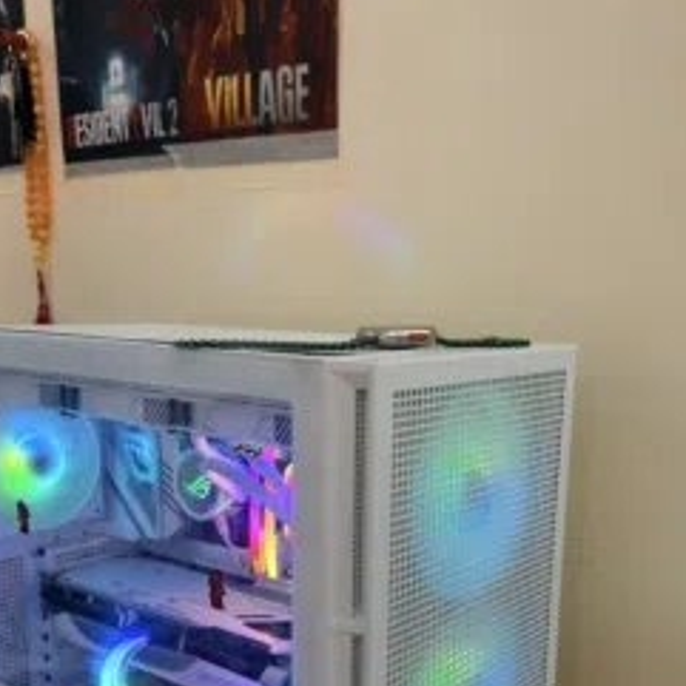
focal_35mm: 41
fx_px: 919
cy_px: 512
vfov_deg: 39.8
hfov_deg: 40.9
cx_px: 350
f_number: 1.78
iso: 200
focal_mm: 6.76
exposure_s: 1/100
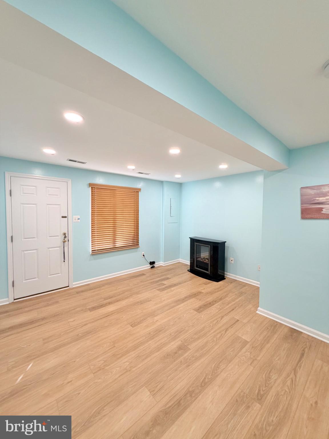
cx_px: 164
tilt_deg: -1.7
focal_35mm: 14
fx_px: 177
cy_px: 220
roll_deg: -0.5
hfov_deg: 85.7
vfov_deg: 102.1
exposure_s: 1/120
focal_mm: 2.22
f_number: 2.2
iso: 200
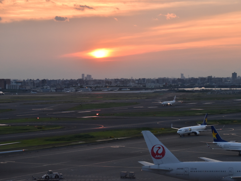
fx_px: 853
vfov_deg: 12.1
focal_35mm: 123
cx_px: 135
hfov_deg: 16.1
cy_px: 91
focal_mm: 75
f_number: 8
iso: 1000
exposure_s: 1/500
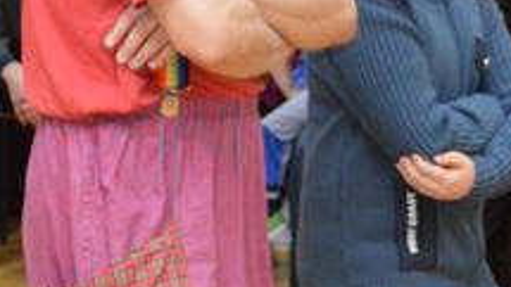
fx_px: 2493
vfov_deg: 6.6
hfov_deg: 11.6
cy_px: 133
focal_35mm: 184
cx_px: 40
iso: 3200
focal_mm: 28
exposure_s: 1/60
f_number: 4
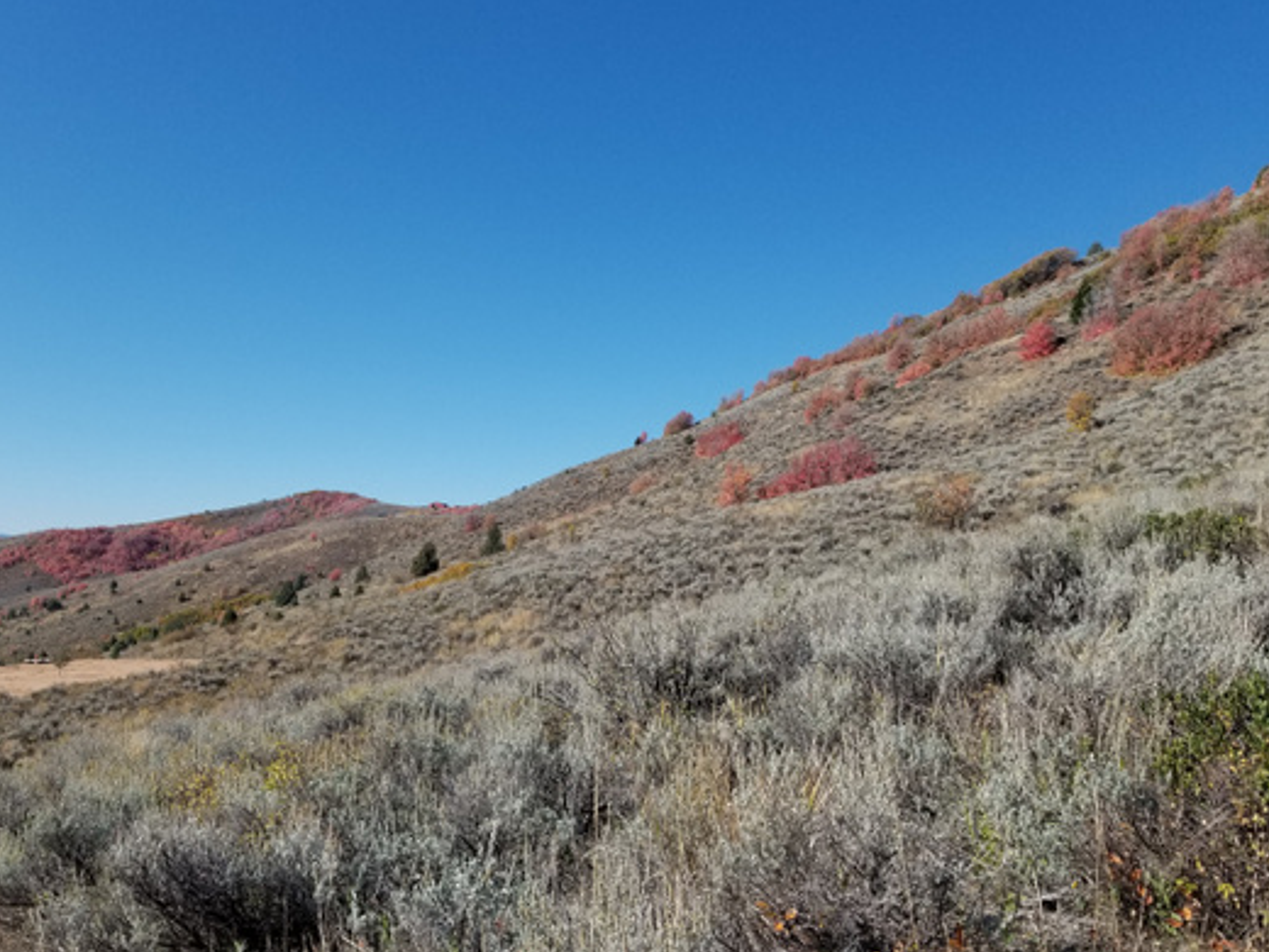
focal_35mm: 32
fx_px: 1173
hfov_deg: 56.7
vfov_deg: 44.0
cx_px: 578
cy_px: 557
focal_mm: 4.25
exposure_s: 1/2608
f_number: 1.7
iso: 50
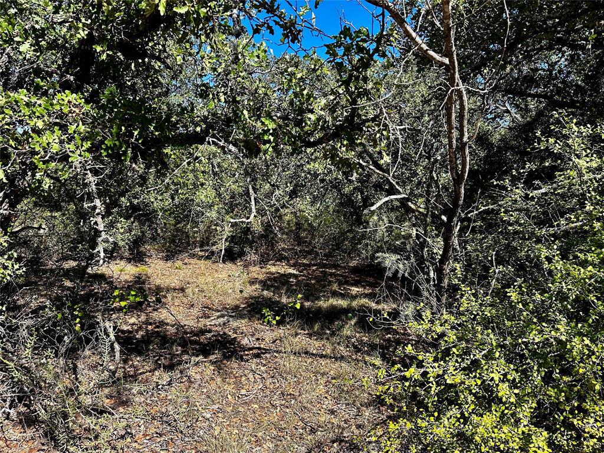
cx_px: 302
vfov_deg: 56.8
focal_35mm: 24
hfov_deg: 71.6
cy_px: 226
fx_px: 419
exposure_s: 1/1779
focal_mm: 6.86
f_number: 1.78
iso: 80
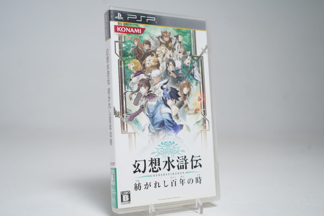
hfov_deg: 48.5
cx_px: 165
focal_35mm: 40
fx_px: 360
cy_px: 116
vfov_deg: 33.4
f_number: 5
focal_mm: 37
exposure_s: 1/40
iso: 500
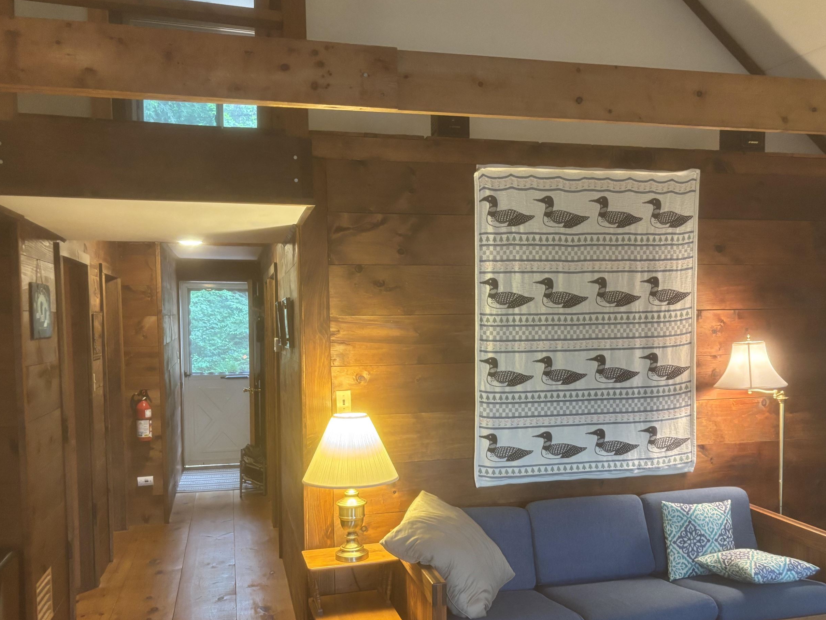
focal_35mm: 33
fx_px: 787
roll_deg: -0.2
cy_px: 369
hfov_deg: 55.2
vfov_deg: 42.8
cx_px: 455
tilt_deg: -3.8
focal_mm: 5.96
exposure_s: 1/60
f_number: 1.6
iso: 320
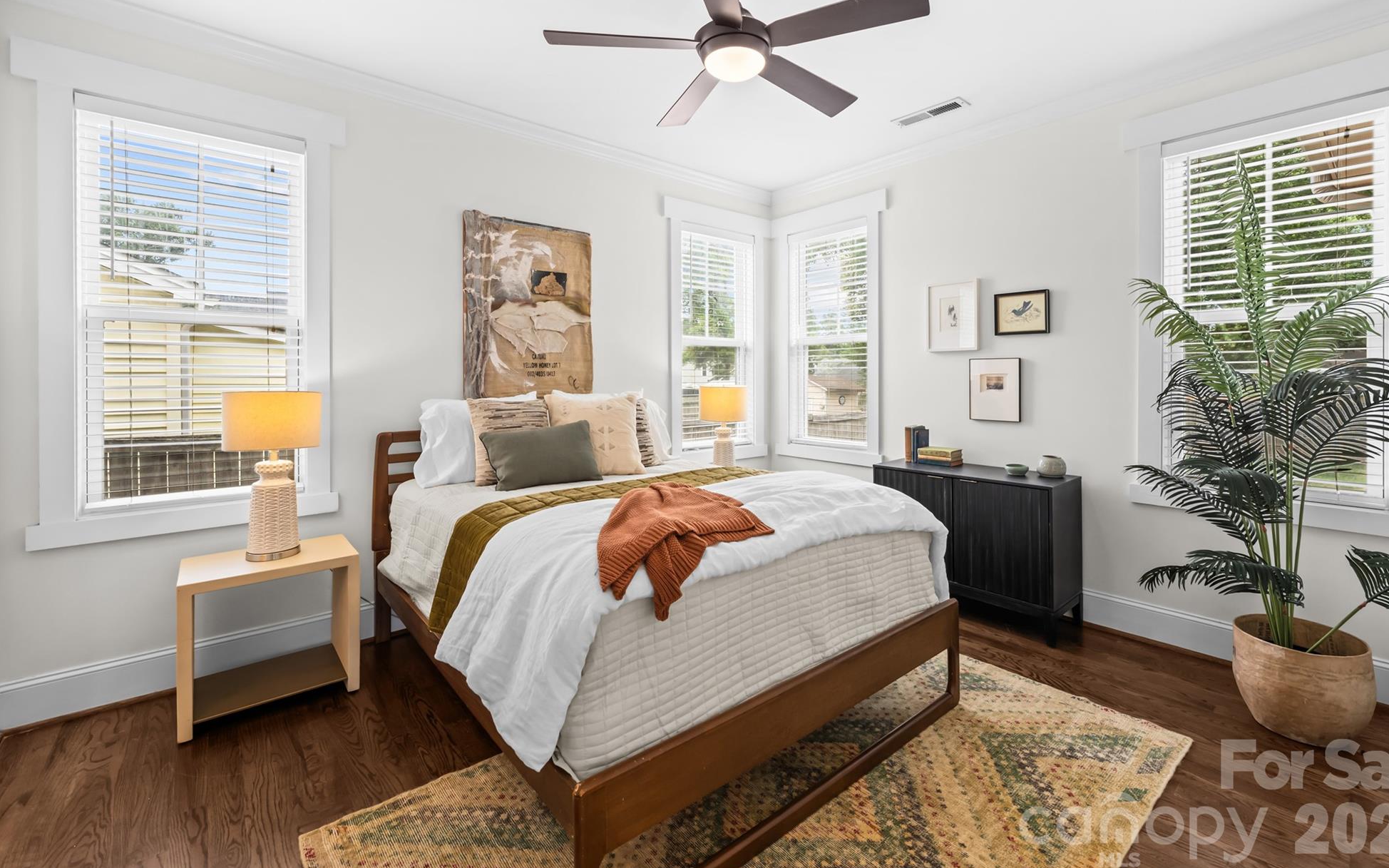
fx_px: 568
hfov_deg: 101.4
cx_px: 718
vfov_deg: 74.6
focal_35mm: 15
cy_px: 393
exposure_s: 1/10
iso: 800
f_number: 8
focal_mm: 14
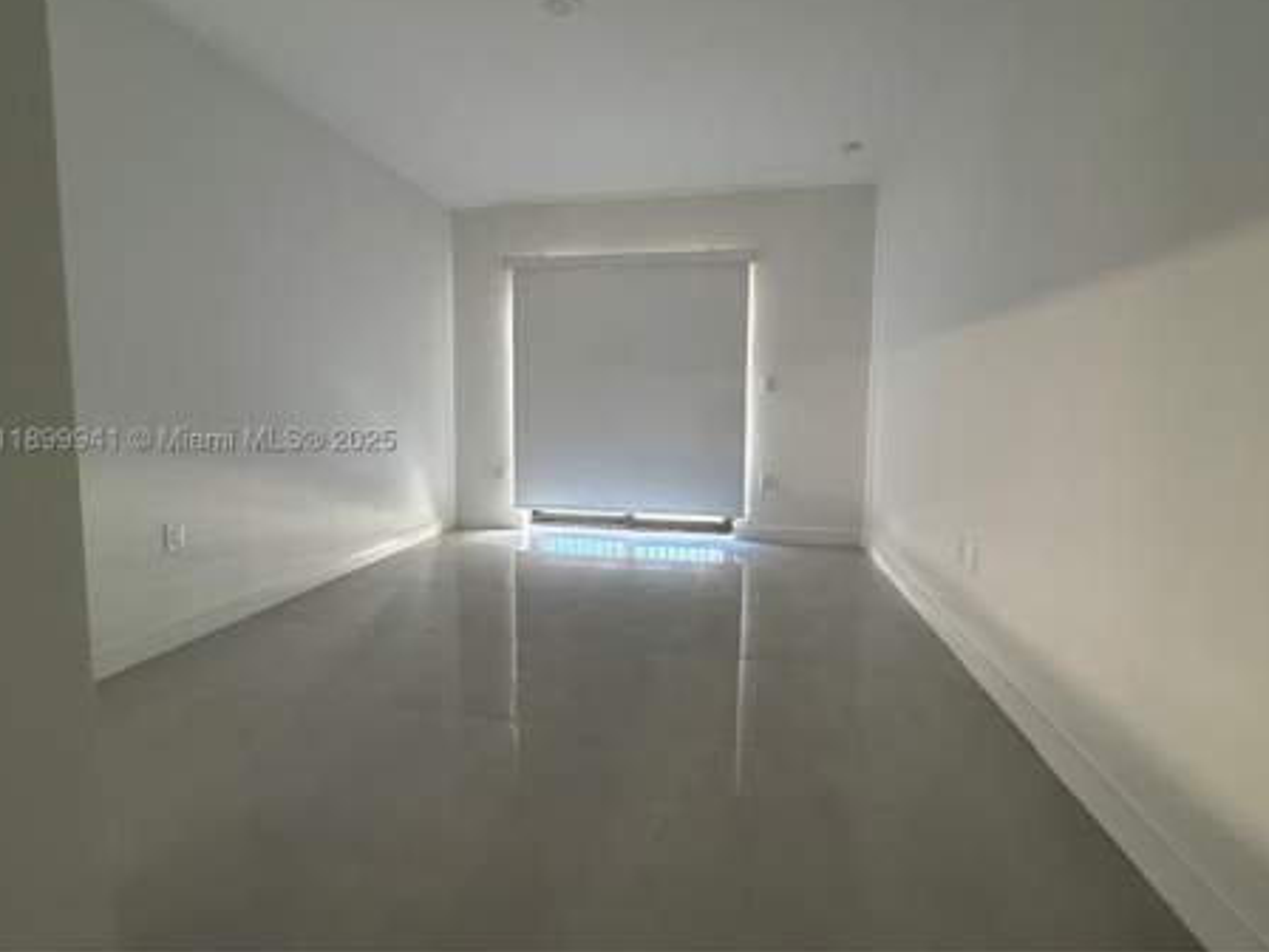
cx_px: 646
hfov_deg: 98.2
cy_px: 445
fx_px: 550
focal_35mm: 15
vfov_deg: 81.6
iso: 400
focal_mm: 2.22
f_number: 2.2
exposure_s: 1/60
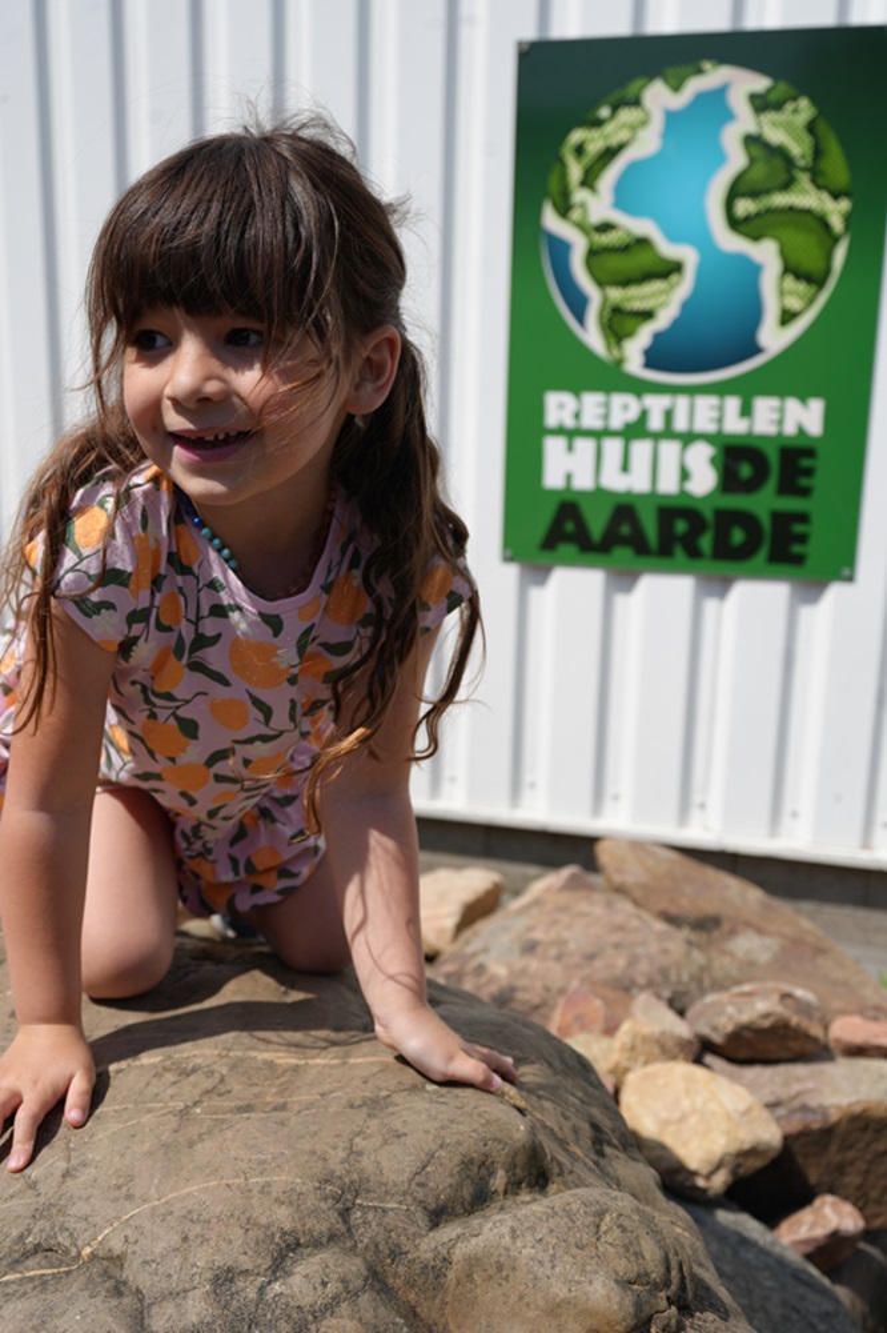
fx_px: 1294
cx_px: 444
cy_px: 666
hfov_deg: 37.8
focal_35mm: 35
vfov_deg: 54.5
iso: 100
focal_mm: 35
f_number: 5
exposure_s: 1/800
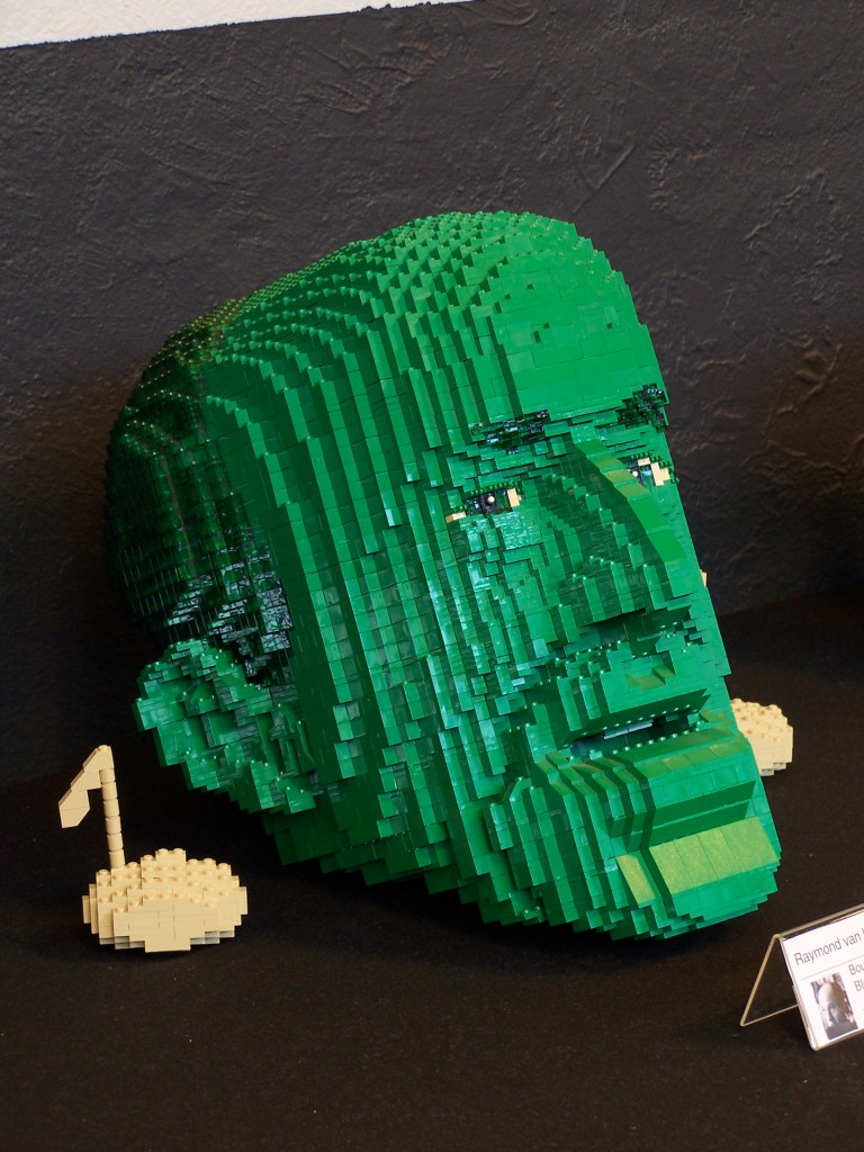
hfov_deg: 12.7
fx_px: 3894
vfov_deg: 16.8
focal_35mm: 117
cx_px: 432
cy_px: 576
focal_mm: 19.4
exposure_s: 1/2
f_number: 3.2
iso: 80
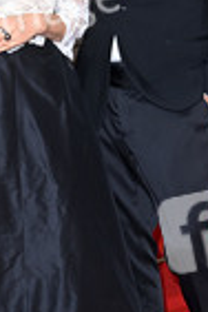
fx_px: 1595
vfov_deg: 11.2
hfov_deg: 7.5
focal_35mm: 184
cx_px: 71
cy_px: 111
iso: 800
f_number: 5.6
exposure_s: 1/200
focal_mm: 65
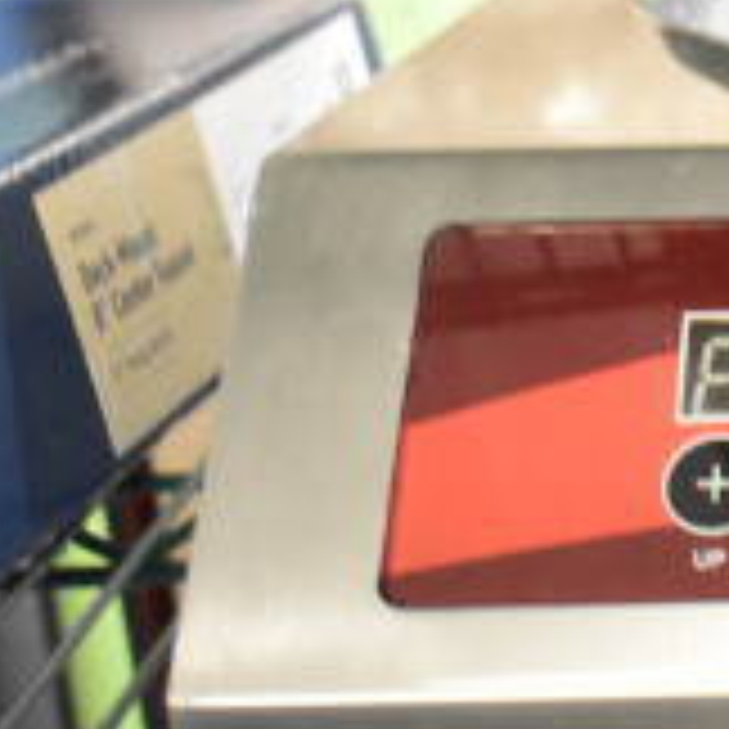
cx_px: 1278
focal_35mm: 101
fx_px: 2397
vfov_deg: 17.3
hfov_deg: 15.2
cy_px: 317
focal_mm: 21
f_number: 3.8
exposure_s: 1/30
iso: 3200
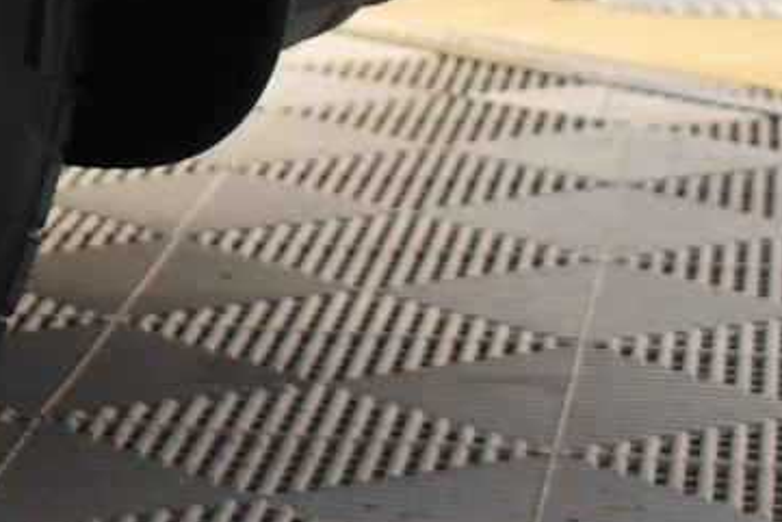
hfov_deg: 9.8
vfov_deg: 7.0
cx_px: -804
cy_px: -93
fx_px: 4243
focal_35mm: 195
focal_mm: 29
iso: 1400
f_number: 4.2
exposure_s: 1/50
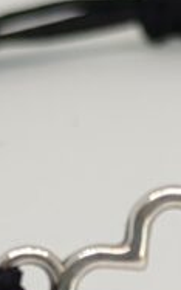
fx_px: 2468
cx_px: 209
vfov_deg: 6.7
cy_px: 313
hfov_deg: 4.2
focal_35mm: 313
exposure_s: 1/125
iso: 200
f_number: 1.9
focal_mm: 6.12
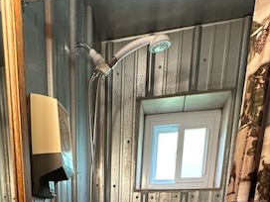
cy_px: 287
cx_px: 96
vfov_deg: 29.9
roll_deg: -0.7
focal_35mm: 33
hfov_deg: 54.5
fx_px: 257
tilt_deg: -13.8
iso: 250
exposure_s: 1/60
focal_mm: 2.22
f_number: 2.2
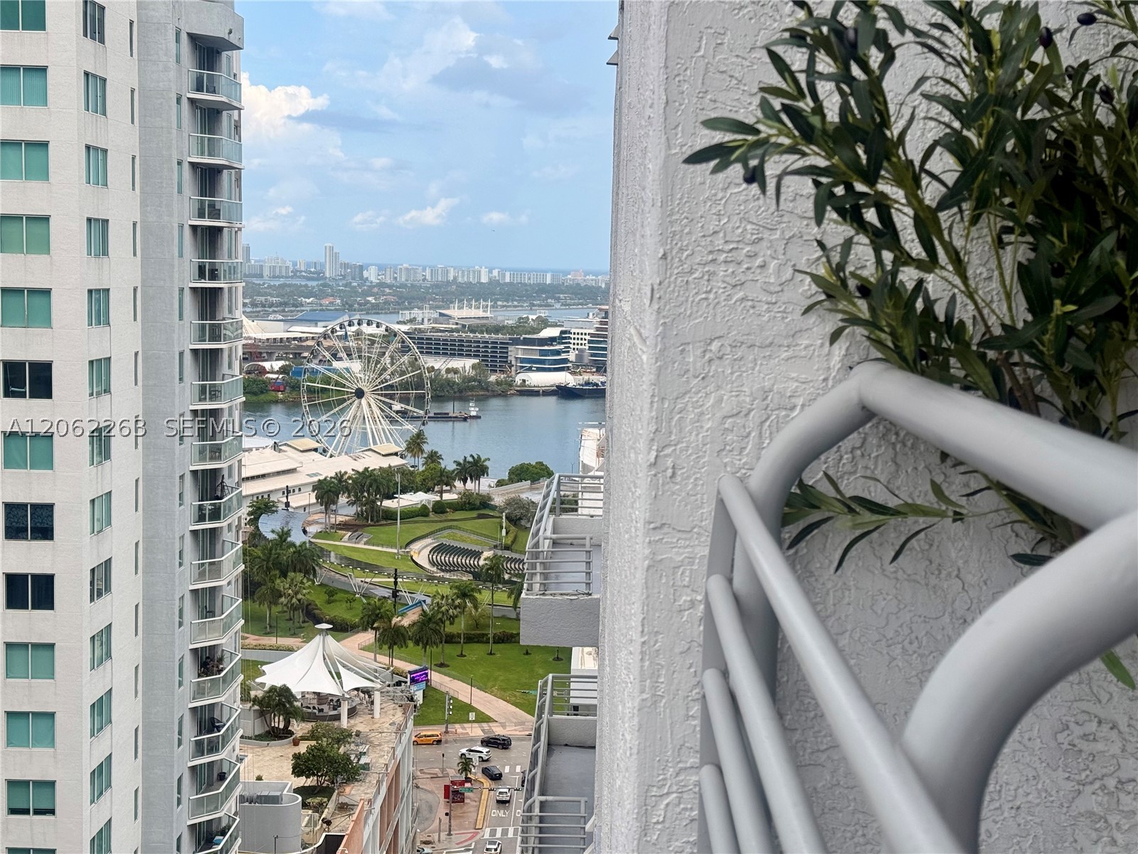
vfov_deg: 30.3
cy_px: 427
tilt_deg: -5.9
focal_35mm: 48
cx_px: 569
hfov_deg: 39.7
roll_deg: -1.8
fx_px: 1578
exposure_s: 1/3534
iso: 64
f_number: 1.78
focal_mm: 6.76
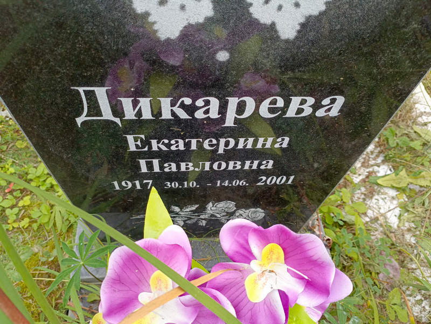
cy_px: 162
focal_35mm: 25
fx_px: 311
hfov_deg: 69.4
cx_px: 216
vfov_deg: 54.9
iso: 226
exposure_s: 1/100
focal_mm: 4.76
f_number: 1.69
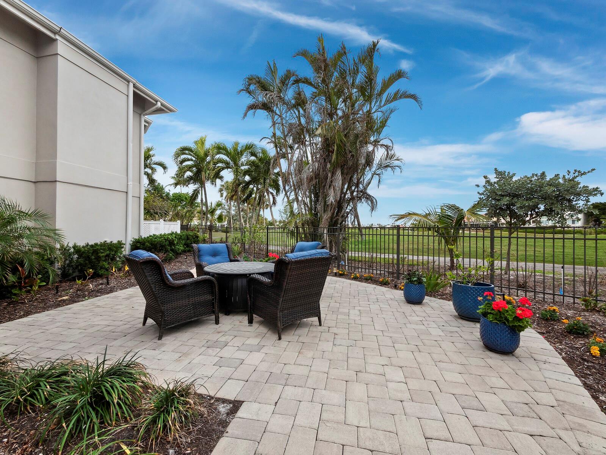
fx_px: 245
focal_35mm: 14
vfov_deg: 85.7
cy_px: 228
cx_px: 303
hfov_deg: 102.1
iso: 400
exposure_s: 1/125
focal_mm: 7
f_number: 11
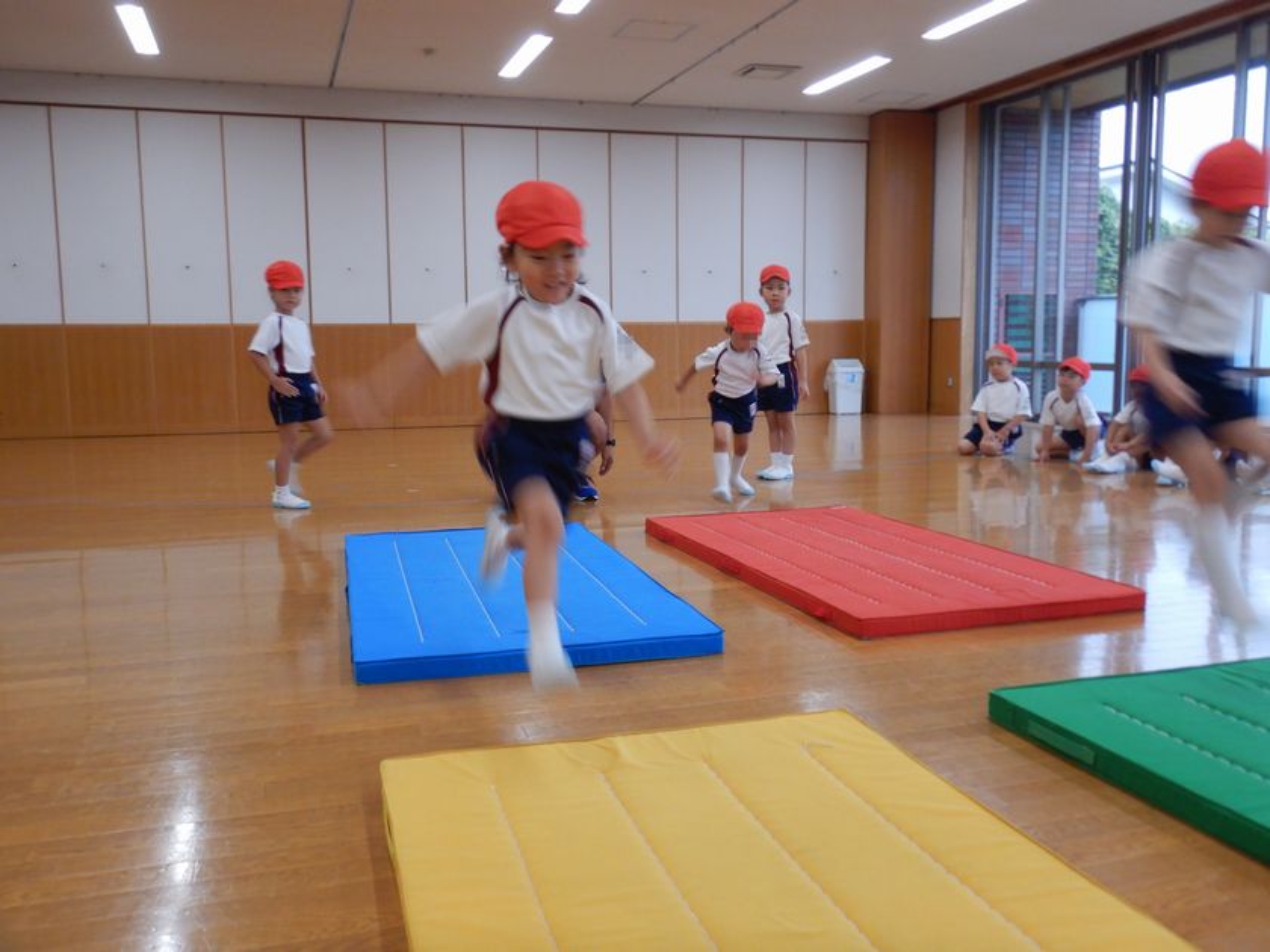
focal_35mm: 31
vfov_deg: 45.4
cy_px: 476
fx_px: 1137
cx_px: 635
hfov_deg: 58.4
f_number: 4.2
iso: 320
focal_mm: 5.6
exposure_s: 1/30
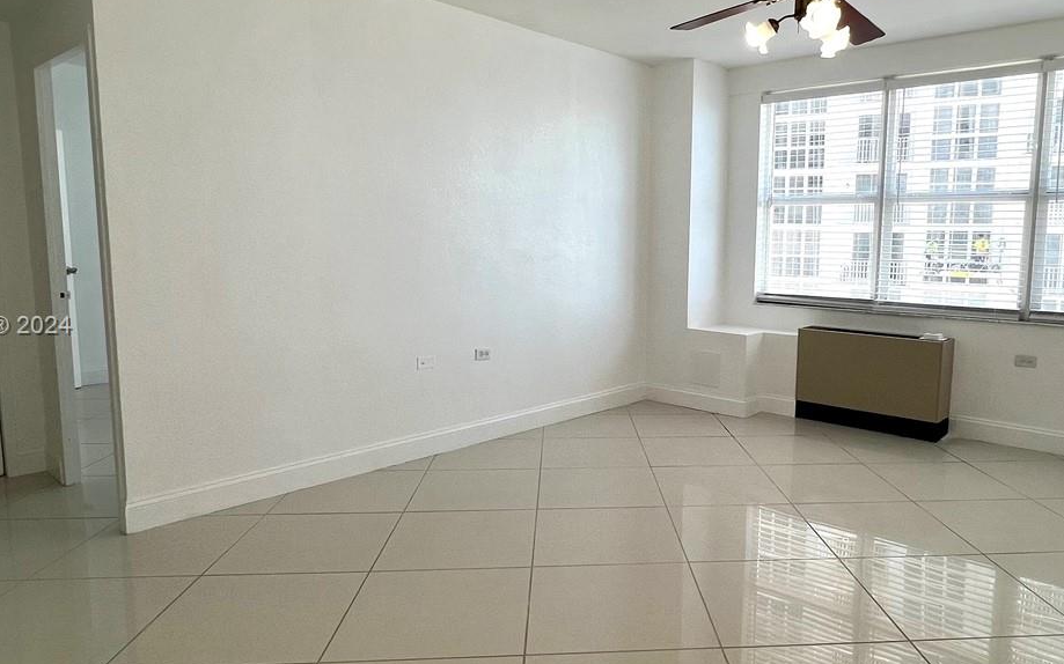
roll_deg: -0.9
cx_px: 628
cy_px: 327
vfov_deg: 51.1
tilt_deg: -6.4
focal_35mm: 24
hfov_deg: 74.1
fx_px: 696
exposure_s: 1/207
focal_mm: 1.57
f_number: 1.8
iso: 32
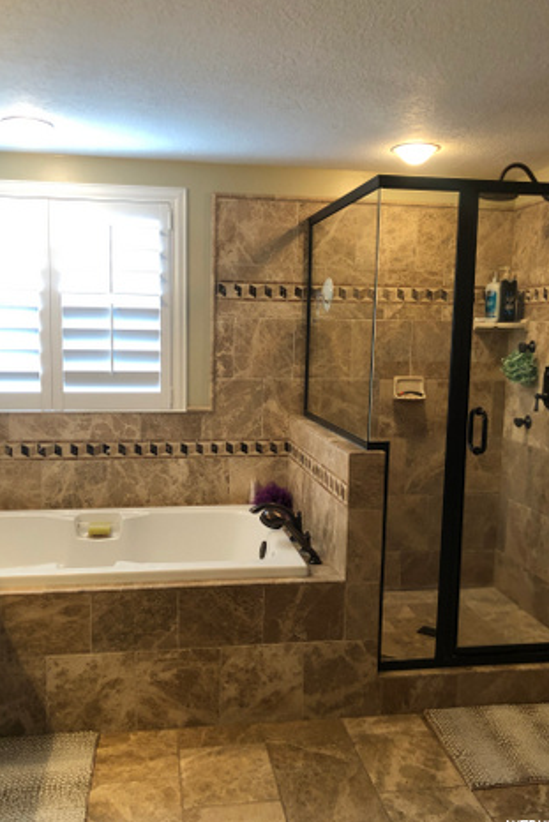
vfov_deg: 61.9
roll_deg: -0.9
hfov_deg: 43.6
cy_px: 409
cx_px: 245
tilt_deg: -5.6
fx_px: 686
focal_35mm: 30
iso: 40
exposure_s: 1/17
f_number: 1.8
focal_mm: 4
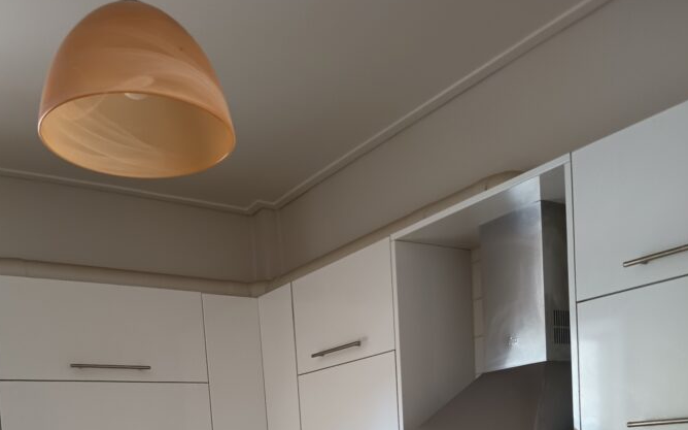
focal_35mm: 39
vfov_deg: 28.5
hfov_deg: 50.3
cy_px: 515
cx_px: 306
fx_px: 731
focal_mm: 5.27
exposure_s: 1/20
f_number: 1.7
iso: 1623
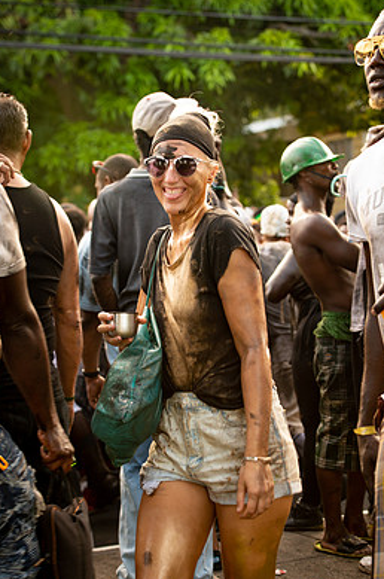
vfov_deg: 25.1
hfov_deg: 16.8
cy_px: 316
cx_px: 212
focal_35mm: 81
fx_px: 1301
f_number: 5
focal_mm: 70
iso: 500
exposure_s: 1/200
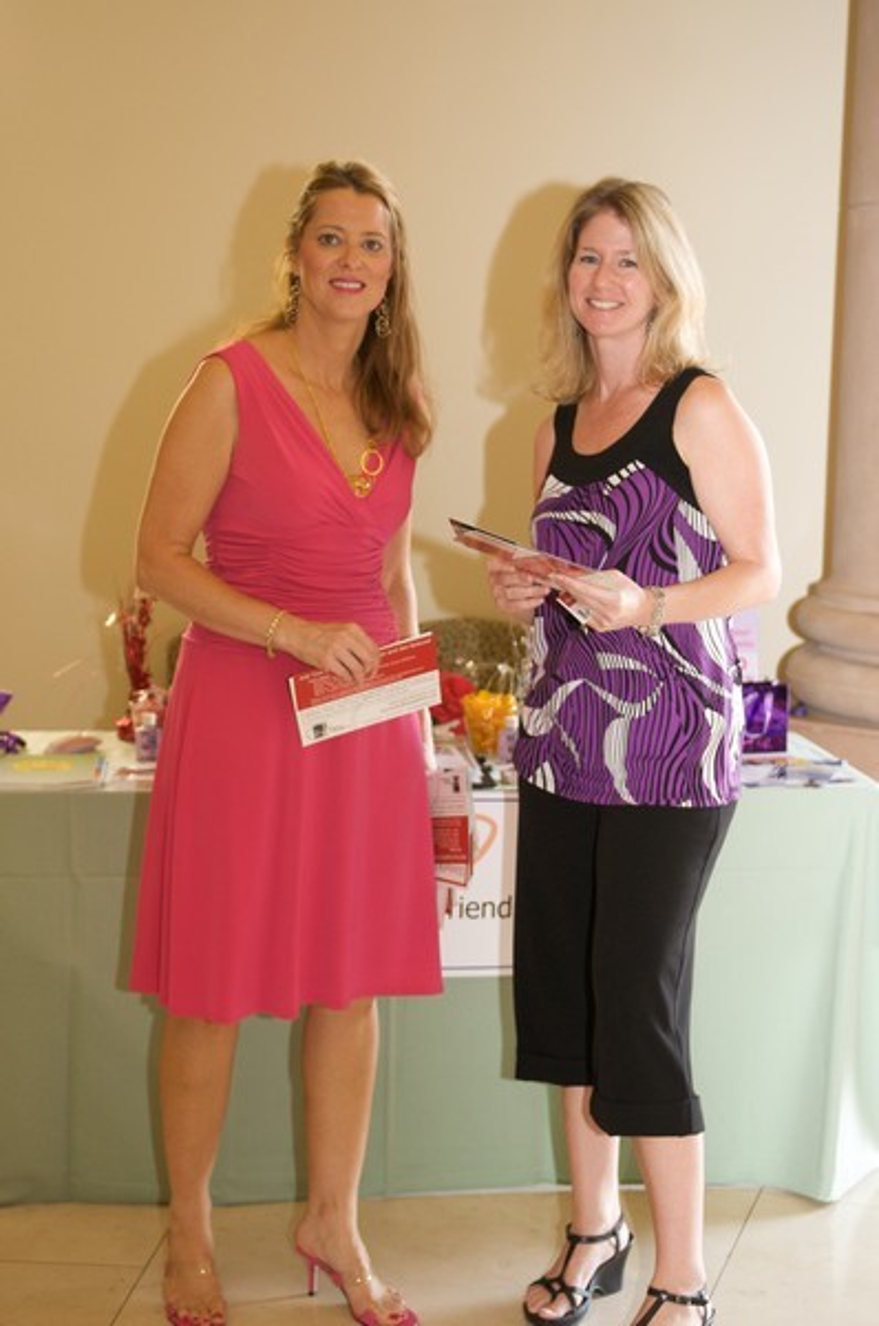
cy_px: 663
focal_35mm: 60
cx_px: 440
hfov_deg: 22.5
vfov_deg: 33.4
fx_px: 2205
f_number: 2.8
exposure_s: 1/160
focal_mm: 40
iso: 640
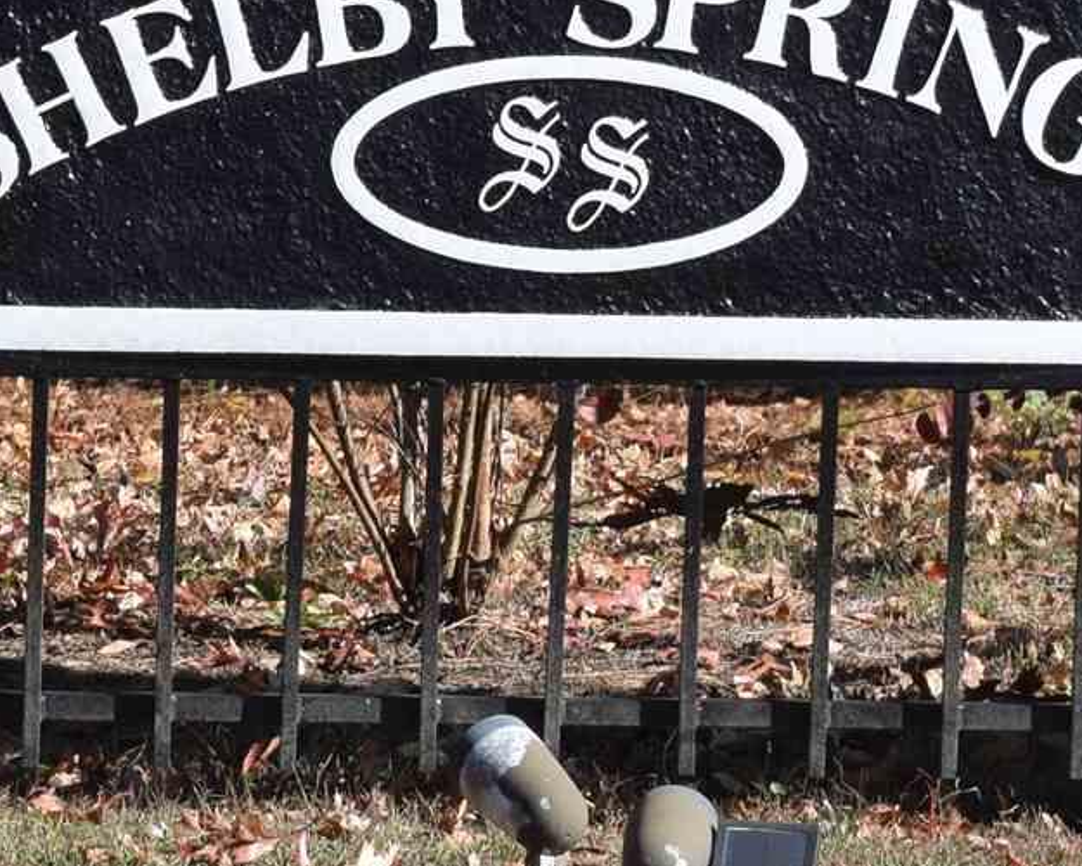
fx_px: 10632
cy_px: -452
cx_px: 596
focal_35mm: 332
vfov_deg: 4.6
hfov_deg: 5.8
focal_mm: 48
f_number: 9
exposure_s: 1/320
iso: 200
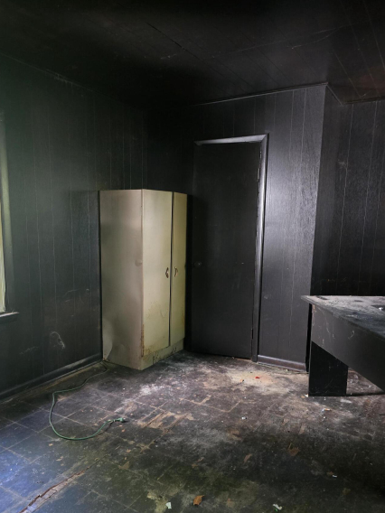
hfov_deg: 51.3
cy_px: 295
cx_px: 179
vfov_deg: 65.0
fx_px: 400
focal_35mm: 27
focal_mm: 6.3
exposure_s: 1/24
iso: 1600
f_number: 1.7
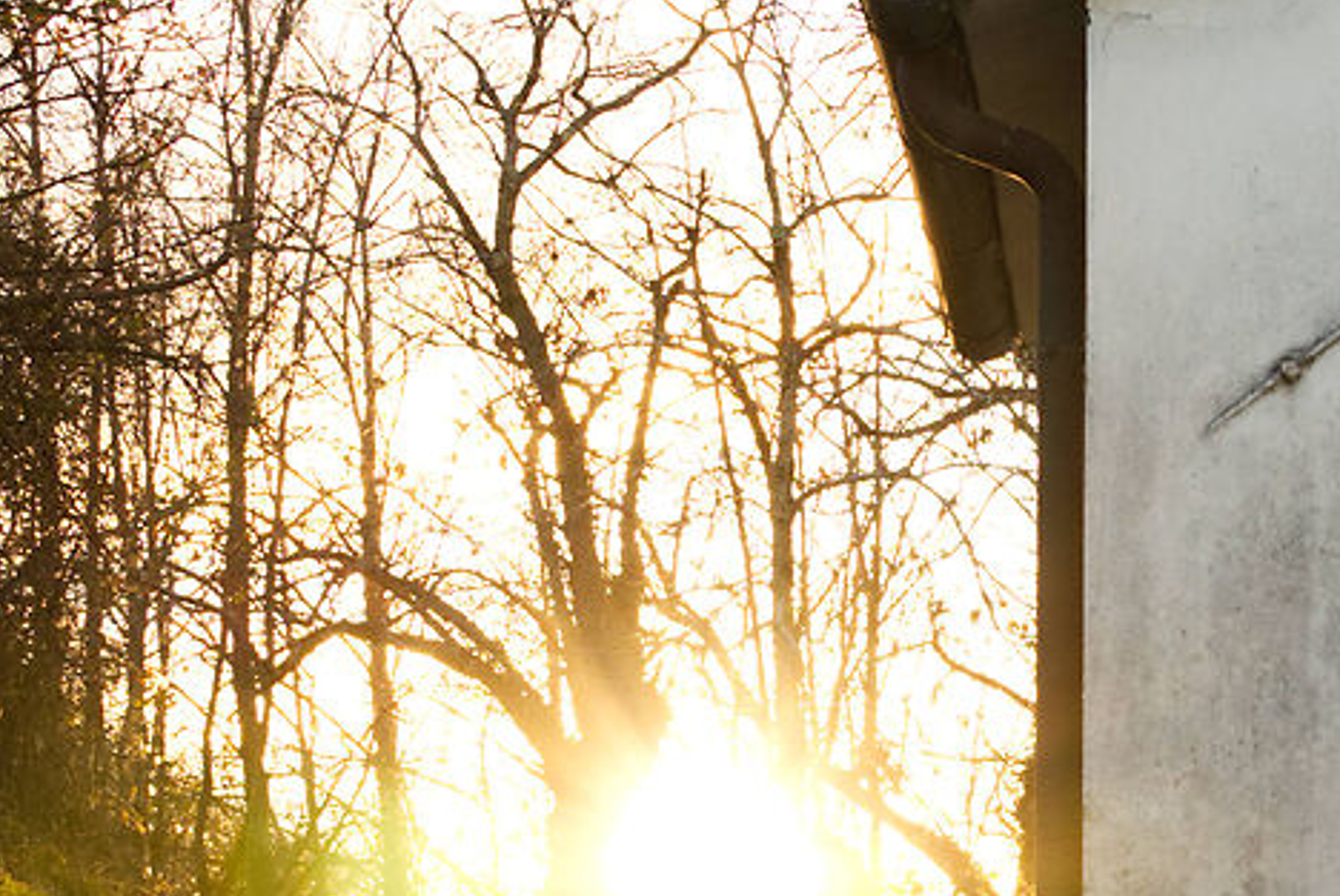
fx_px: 4582
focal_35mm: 123
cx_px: 1414
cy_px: 862
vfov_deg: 11.1
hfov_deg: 16.2
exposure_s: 1/50
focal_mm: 24
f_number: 7.1
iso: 1000
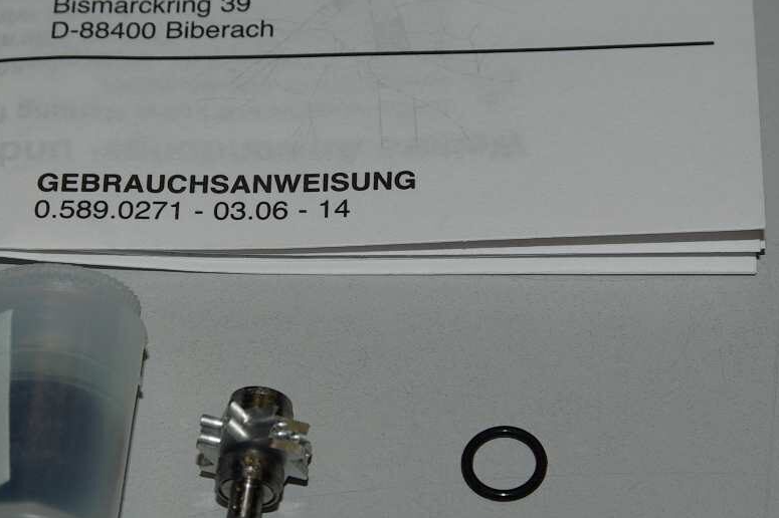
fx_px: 2574
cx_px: 323
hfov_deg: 17.2
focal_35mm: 119
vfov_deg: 11.5
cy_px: 200
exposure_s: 1/180
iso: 100
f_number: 8
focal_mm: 50
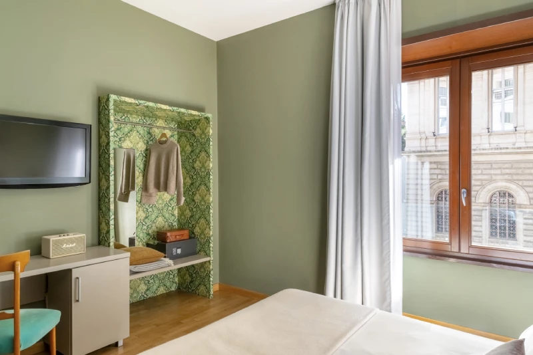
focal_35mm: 24
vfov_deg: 53.2
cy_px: 178
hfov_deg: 73.7
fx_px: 355
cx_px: 266
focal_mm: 24
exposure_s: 1/400
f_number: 18
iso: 400
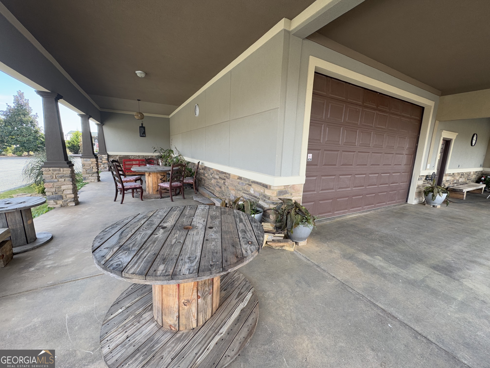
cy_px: 184
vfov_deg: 85.7
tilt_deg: -10.5
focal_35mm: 14
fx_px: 198
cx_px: 245
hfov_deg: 102.1
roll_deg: -2.4
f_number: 2.2
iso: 40
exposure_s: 1/120
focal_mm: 2.22
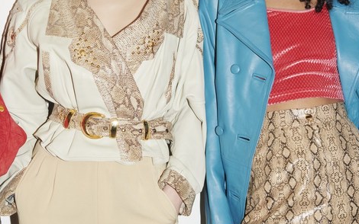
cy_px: 85
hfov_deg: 20.8
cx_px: 195
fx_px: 979
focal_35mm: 100
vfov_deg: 13.1
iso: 400
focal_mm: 60
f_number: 8
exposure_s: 1/125
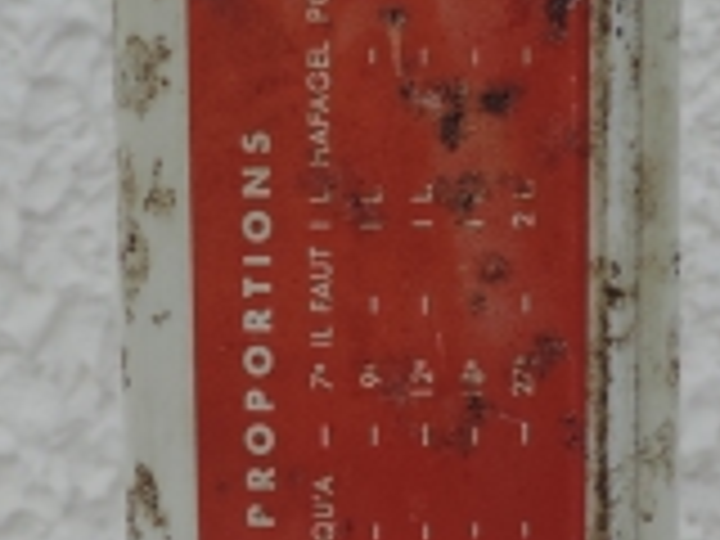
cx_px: 405
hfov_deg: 21.8
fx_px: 1872
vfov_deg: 16.4
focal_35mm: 90
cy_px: 378
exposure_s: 1/250
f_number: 3
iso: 80
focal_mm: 4.3
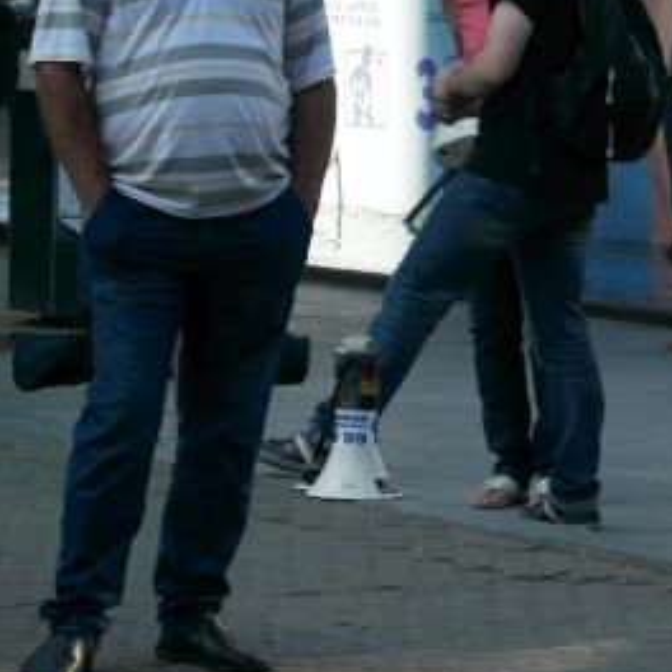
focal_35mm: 254
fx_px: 5579
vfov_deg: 6.9
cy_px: 314
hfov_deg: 6.8
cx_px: 972
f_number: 5.6
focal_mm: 50
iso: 200
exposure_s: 1/250
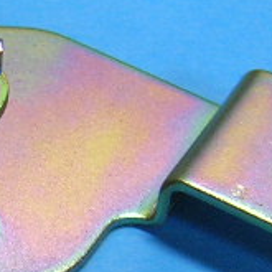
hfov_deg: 9.0
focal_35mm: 187
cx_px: -193
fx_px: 1662
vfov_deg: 9.2
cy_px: 348
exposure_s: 1/11.6
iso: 50
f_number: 2.9
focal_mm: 5.7
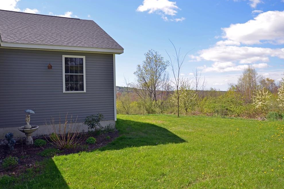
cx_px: 142
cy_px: 95
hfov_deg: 65.5
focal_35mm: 28
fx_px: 221
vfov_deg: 46.4
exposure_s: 1/250
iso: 100
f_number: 5.6
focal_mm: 18
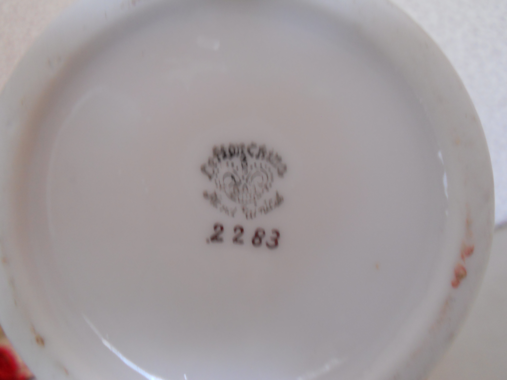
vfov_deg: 44.2
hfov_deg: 56.8
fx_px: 469
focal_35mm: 32
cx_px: 254
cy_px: 190
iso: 160
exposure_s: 1/30
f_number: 3.5
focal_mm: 5.8
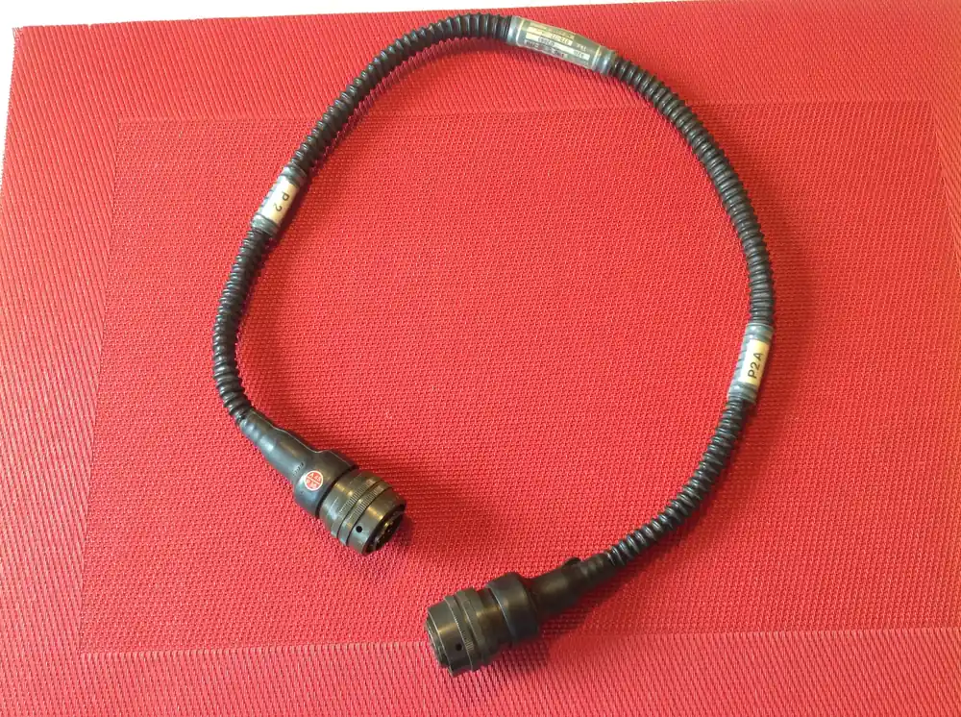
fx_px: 970
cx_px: 480
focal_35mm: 35
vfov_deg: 40.6
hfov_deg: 52.7
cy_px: 358
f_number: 2.4
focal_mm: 4.28
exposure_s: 1/15
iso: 80
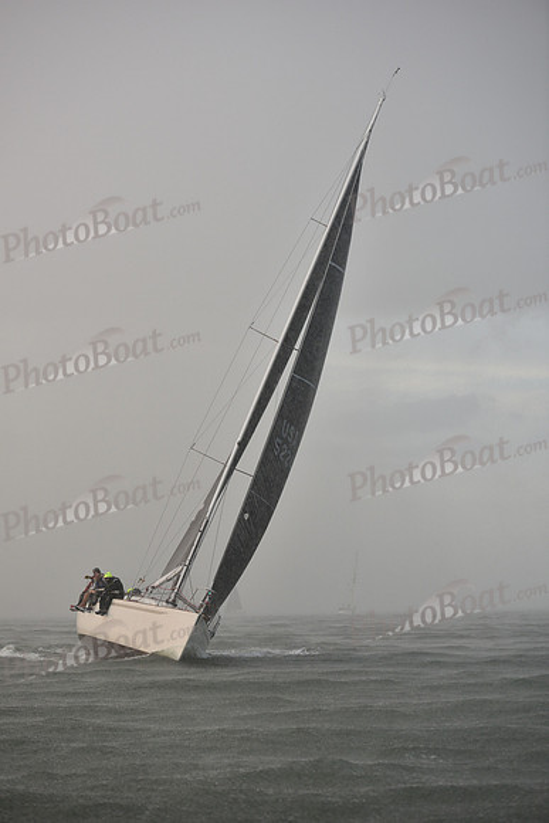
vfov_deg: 28.8
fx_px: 1600
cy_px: 412
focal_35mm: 70
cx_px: 274
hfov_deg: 19.5
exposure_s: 1/500
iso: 400
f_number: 3.5
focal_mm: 70
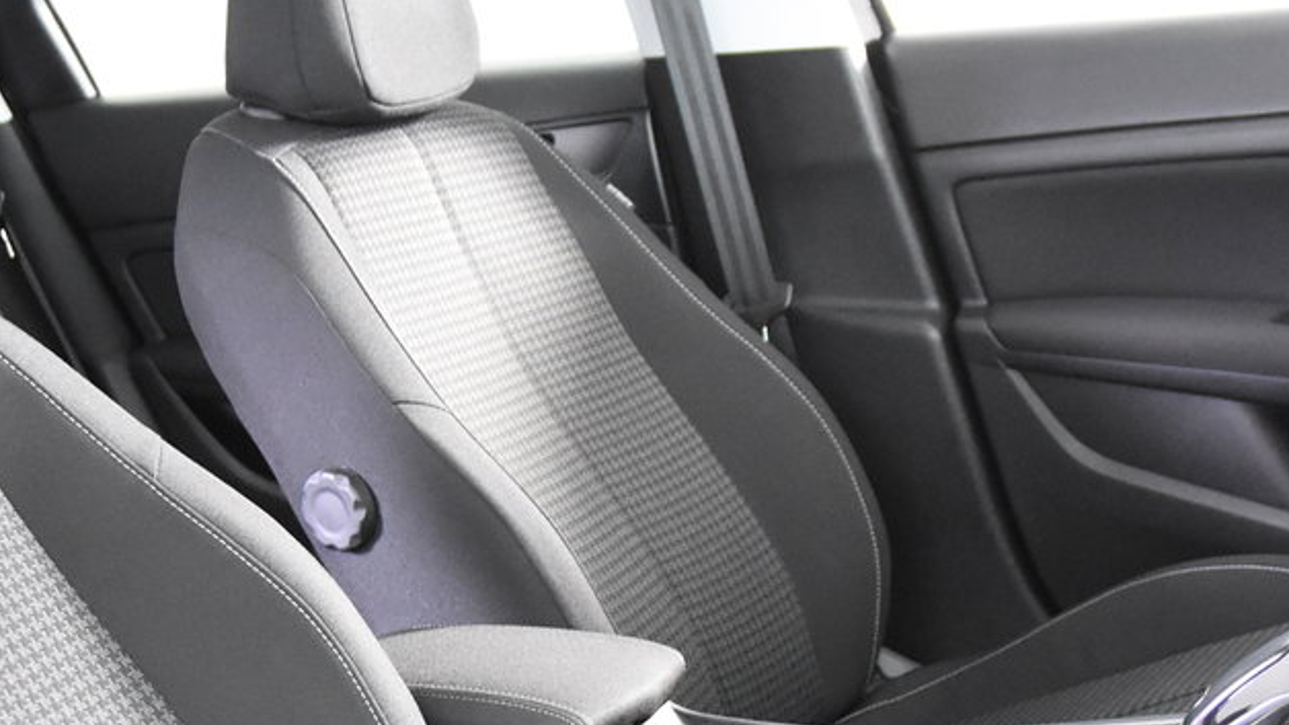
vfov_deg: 18.5
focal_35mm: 64
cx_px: 489
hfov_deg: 32.7
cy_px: 671
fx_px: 2187
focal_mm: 20
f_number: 2.8
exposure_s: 1/30
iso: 5600
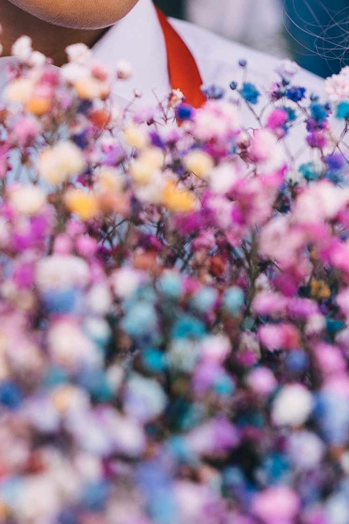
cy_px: -97
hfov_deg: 8.9
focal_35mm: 154
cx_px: 34
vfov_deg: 13.0
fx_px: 2239
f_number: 2.8
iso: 125
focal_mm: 45
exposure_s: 1/400
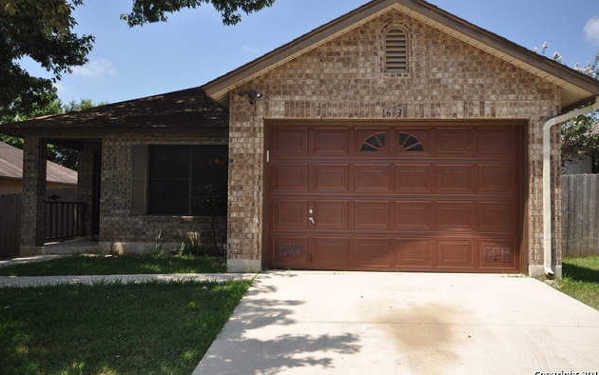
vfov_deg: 40.6
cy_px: 189
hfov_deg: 61.2
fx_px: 506
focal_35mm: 31
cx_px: 302
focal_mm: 20
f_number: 13
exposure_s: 1/200
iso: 200
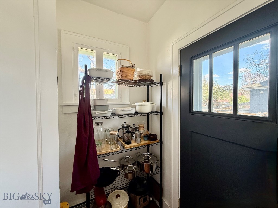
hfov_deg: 102.1
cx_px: 139
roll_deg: +0.0
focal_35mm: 14
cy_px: 104
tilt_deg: -1.2
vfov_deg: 85.7
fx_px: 112
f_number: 2.2
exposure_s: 1/99
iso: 160
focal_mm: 2.22
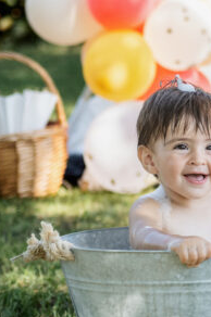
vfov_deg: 8.6
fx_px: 2115
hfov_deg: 5.6
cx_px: 410
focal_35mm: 240
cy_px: 84
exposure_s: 1/1600
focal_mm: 70
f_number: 2.8
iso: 500
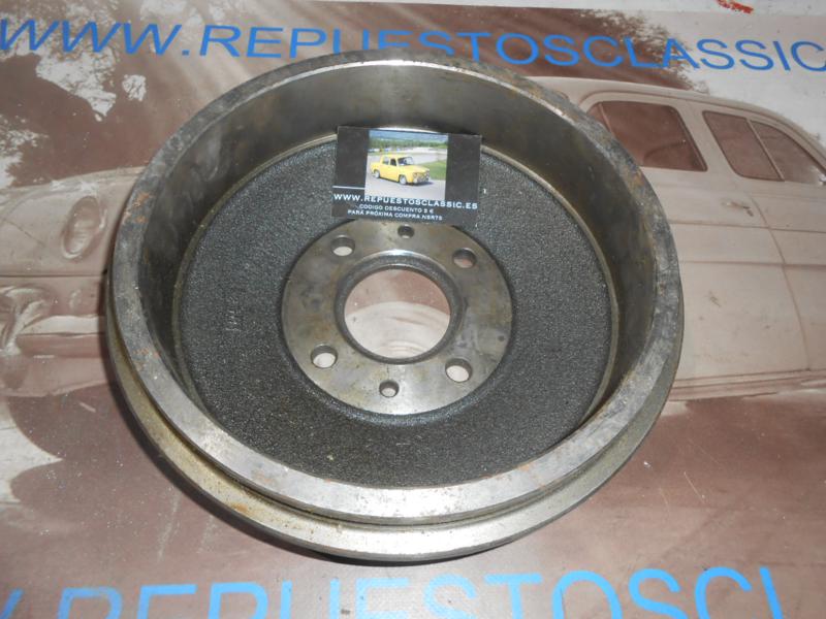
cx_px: 413
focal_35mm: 26
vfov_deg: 53.1
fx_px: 620
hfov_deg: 67.3
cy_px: 310
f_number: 3.5
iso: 80
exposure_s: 1/25
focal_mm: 4.6
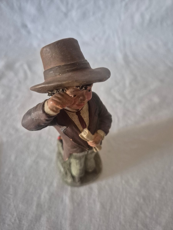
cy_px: 115
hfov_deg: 58.9
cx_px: 86
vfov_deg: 73.9
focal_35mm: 23
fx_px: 153
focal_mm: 5.4
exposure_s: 1/100
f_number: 1.8
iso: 1250
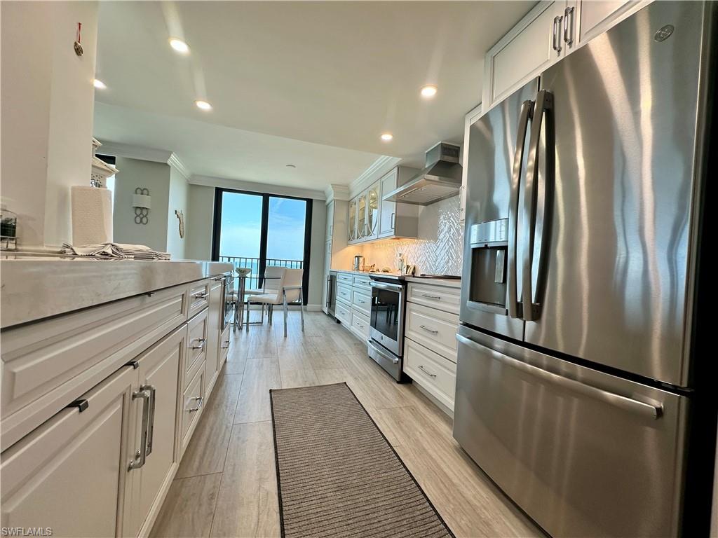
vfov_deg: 85.7
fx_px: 290
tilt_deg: +0.0
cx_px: 359
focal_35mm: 14
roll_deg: -2.7
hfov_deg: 102.1
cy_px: 269
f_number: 2.2
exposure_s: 1/120
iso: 50
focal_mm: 2.22
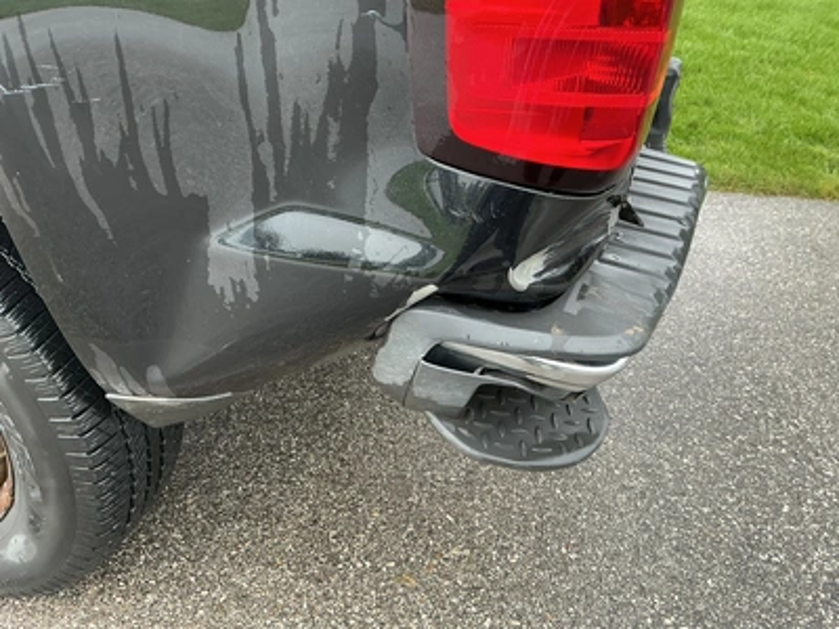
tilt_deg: -30.9
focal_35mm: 28
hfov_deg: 63.4
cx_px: 420
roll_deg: -2.7
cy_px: 314
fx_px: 679
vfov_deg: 49.7
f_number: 1.8
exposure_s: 1/122
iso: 40
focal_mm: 3
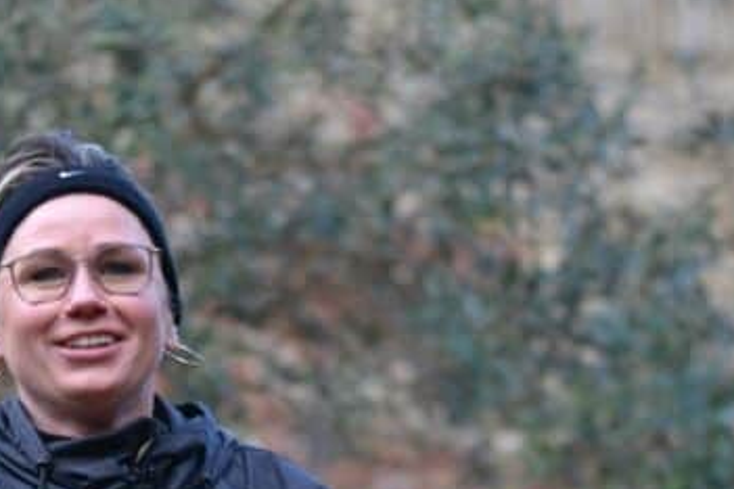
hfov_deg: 4.2
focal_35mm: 492
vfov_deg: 2.8
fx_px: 10031
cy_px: 318
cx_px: 4
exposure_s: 1/500
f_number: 5
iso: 1600
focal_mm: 150
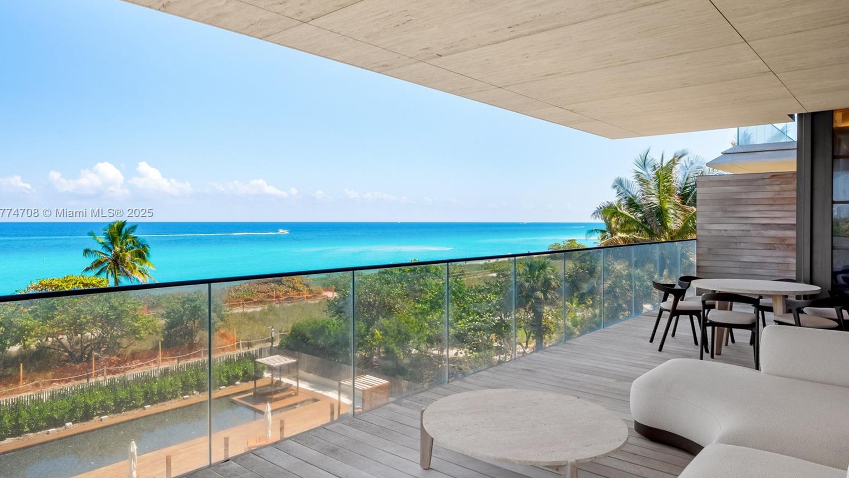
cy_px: 213
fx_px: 518
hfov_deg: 78.7
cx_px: 419
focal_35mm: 23
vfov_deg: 49.4
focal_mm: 21
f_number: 11
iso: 200
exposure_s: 1/200
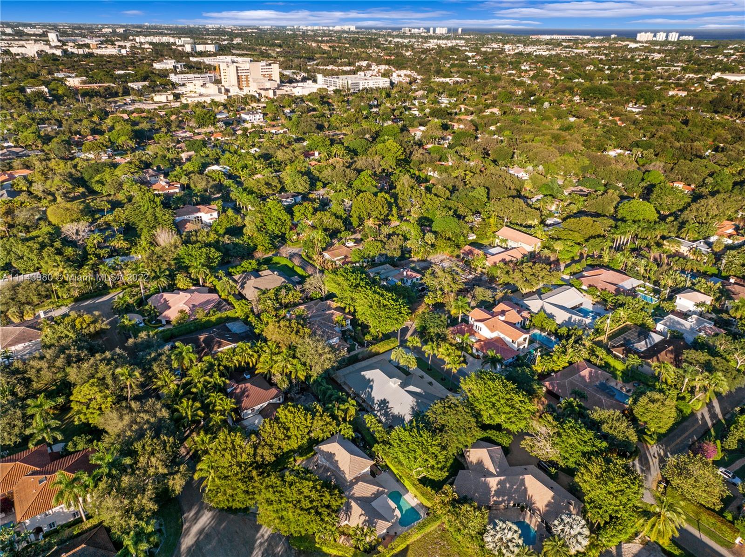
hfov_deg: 71.6
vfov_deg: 56.7
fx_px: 516
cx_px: 372
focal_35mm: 24
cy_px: 278
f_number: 2.8
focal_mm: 12.29
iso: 110
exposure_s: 1/1250
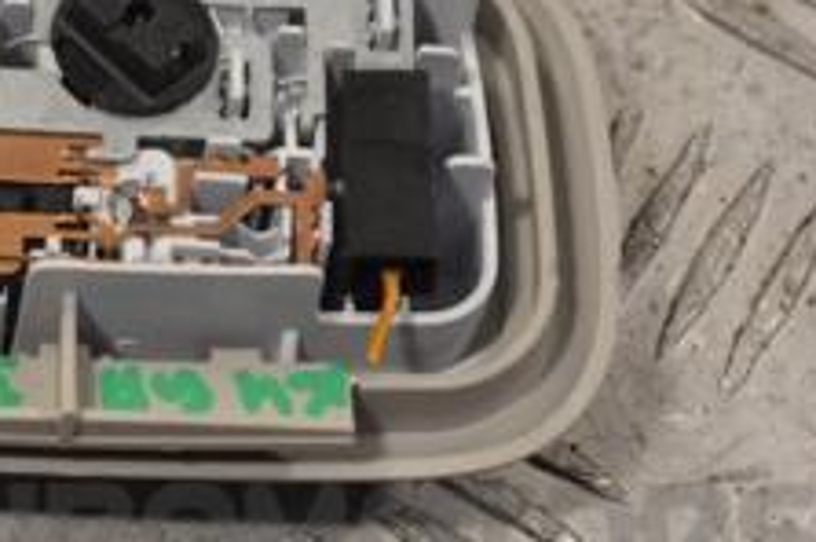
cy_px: 51
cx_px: -205
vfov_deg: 6.1
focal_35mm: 222
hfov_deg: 9.1
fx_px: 5033
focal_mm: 55
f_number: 9
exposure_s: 1/320
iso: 3200
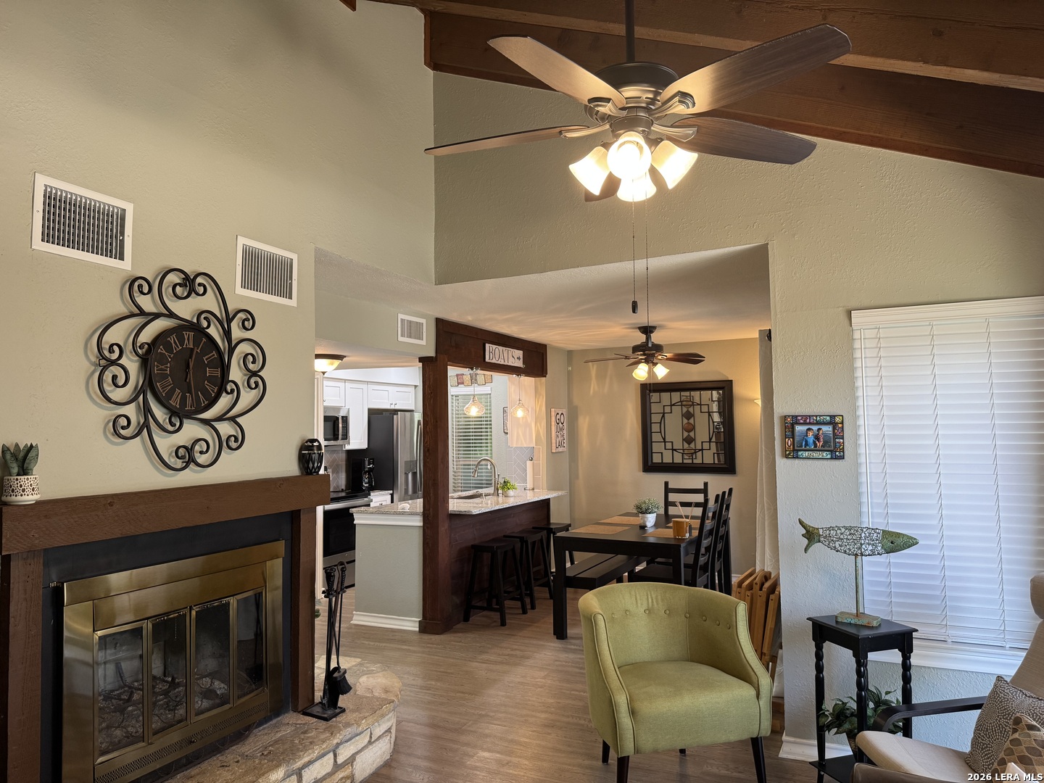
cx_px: 522
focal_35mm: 24
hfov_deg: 71.6
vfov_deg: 56.8
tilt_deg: +2.8
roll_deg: +0.8
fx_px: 724
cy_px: 392
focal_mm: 6.76
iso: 160
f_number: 1.78
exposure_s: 1/120
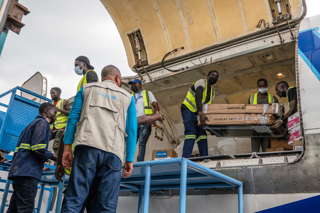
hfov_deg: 53.1
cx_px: 160
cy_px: 106
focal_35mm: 36
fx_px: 320
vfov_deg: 36.8
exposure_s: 1/1600
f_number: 2.8
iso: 250
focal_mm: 24
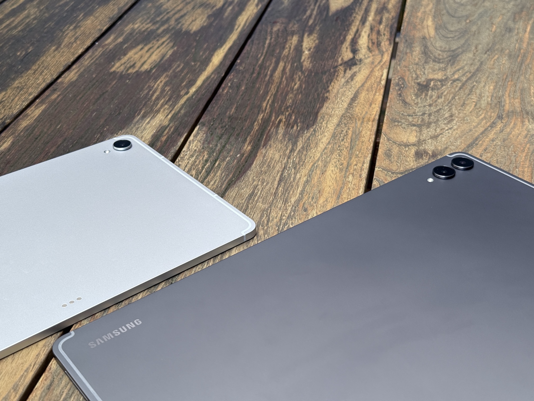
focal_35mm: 48
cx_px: 267
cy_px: 200
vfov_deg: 30.3
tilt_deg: -34.2
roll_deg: +0.7
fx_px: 740
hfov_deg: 39.7
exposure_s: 1/611
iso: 80
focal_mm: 6.76
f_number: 1.78
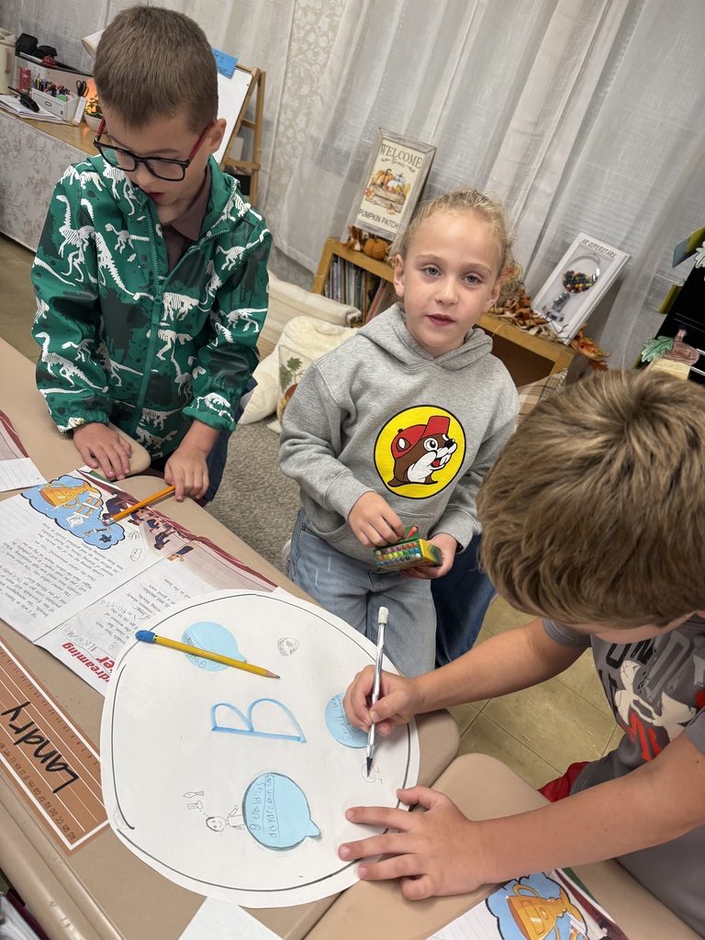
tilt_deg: -28.5
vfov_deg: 71.6
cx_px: 352
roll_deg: -19.5
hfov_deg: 56.8
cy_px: 470
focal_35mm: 24
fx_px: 652
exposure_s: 1/120
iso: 125
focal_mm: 6.76
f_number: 1.78
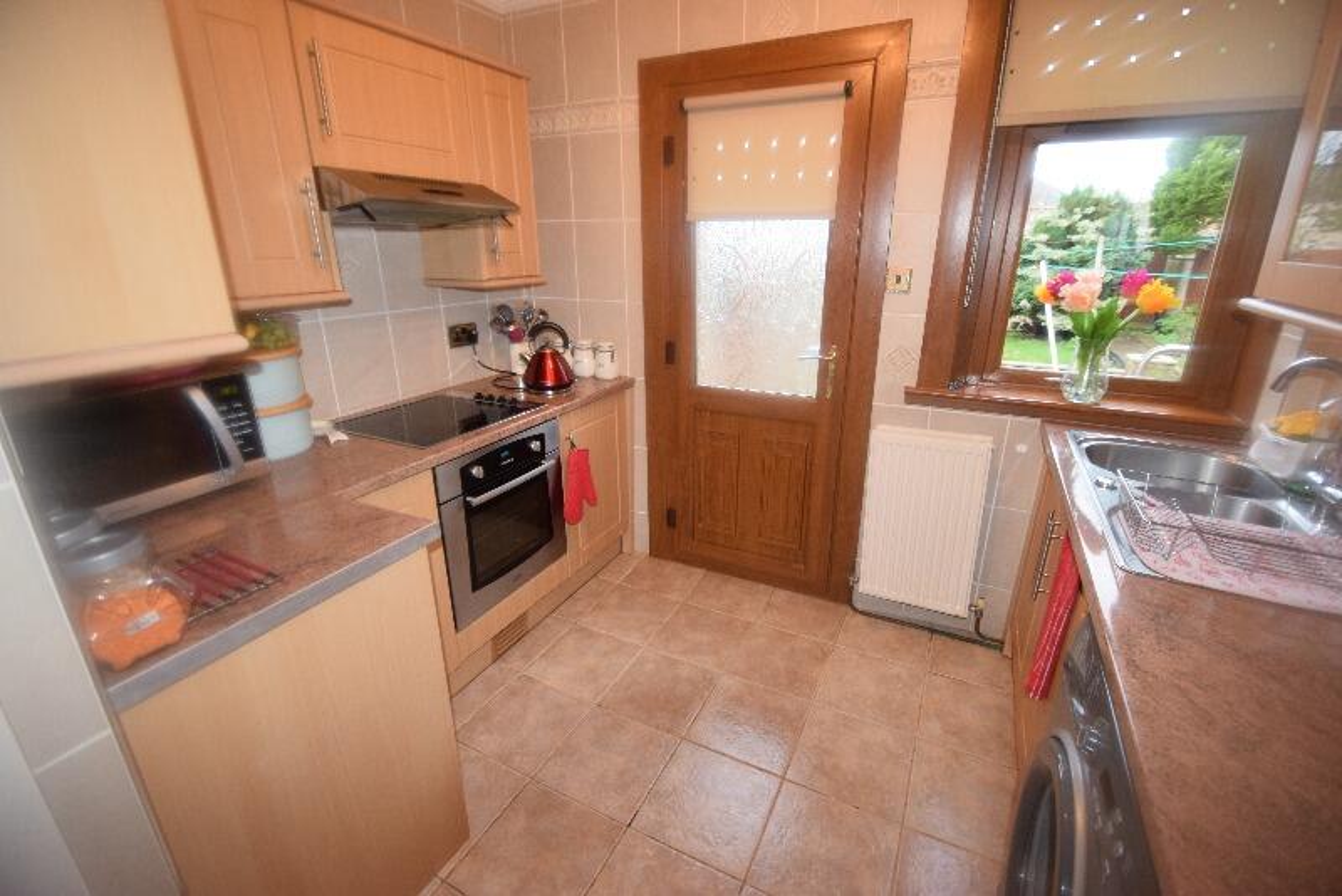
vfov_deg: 77.4
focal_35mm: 15
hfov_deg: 100.4
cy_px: 448
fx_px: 559
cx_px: 671
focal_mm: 10
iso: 800
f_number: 4
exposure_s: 1/60
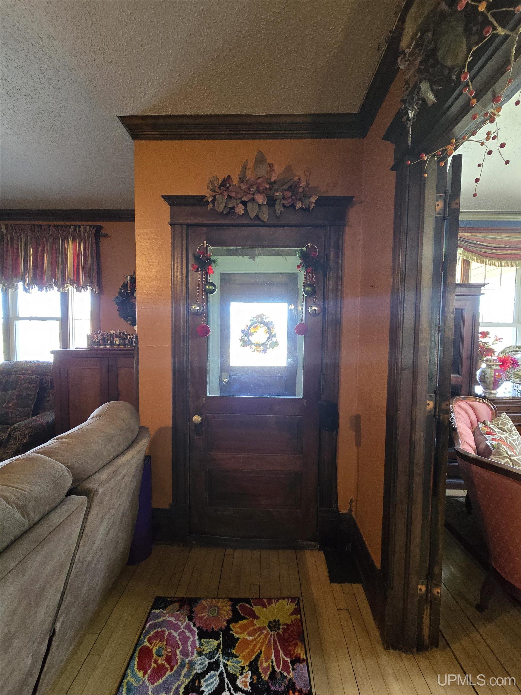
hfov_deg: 89.9
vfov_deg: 106.2
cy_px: 348
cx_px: 260
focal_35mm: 13
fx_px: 261
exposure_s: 1/60
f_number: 2.2
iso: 1000
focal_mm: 2.2
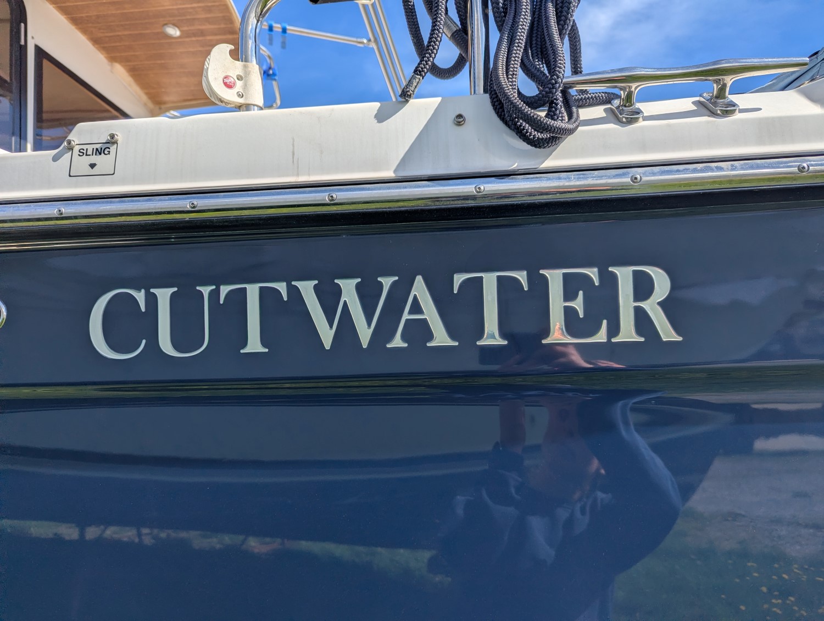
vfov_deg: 56.9
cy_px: 310
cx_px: 412
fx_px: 572
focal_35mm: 24
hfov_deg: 71.5
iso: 41
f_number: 1.85
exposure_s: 1/2096
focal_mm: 6.81
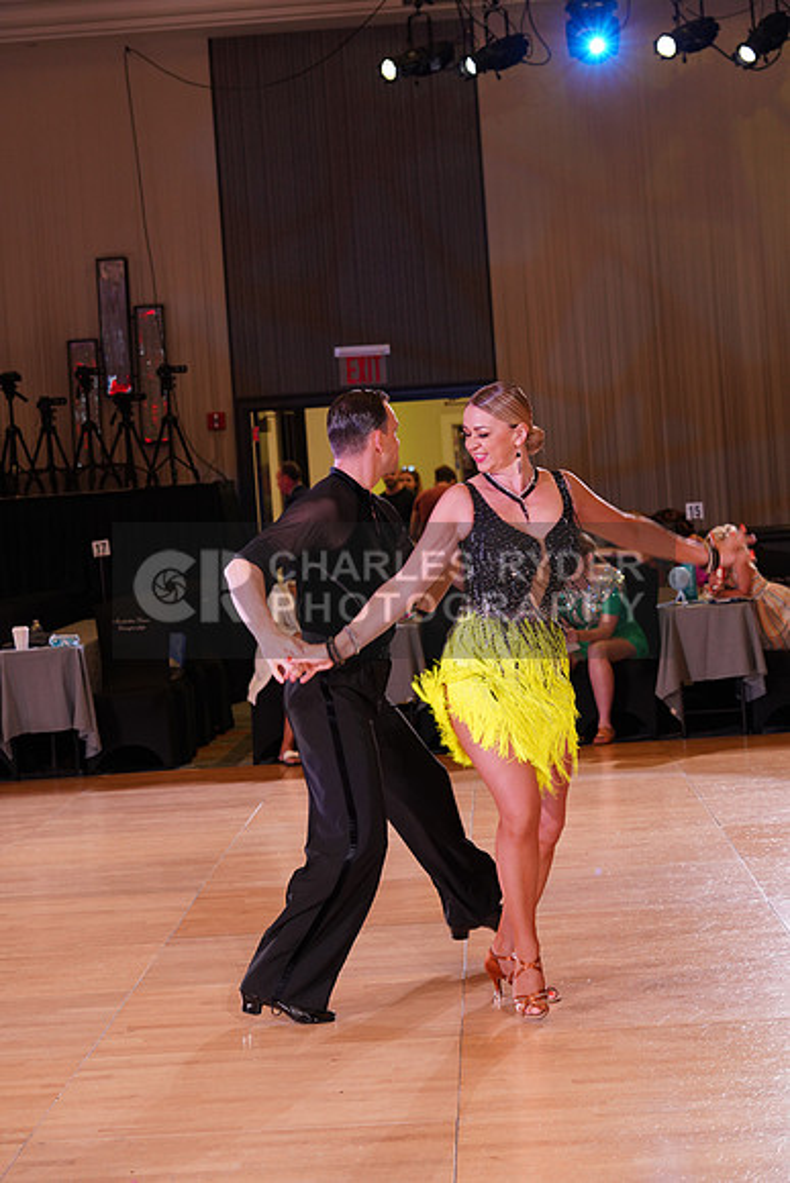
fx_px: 2796
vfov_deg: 23.9
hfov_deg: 16.1
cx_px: 395
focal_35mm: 85
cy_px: 592
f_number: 5.6
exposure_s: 1/160
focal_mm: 85
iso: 1600
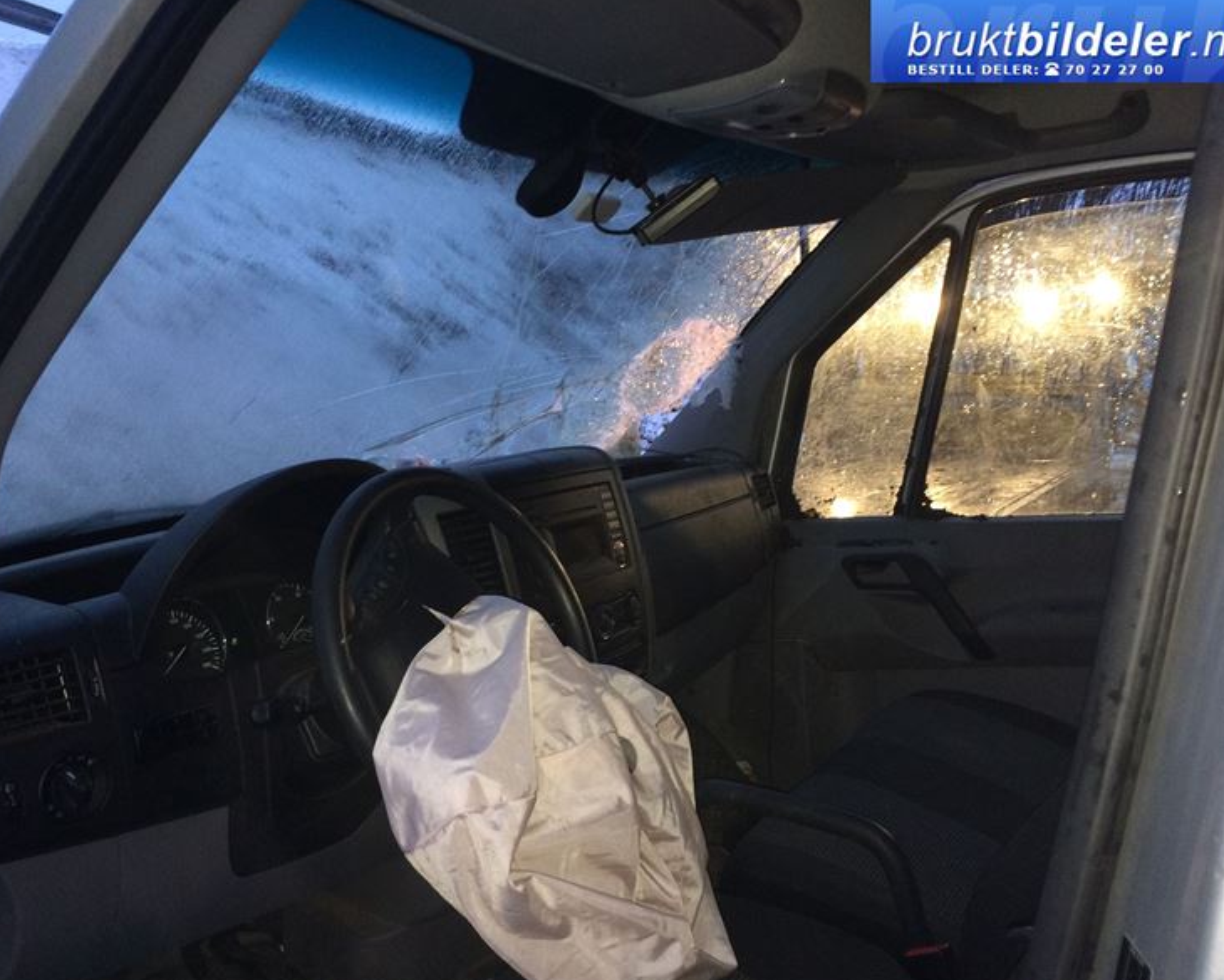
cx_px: 602
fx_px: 1123
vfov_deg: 47.1
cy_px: 488
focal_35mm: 31
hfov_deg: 57.2
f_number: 2.2
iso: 160
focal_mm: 4.15
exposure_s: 1/30
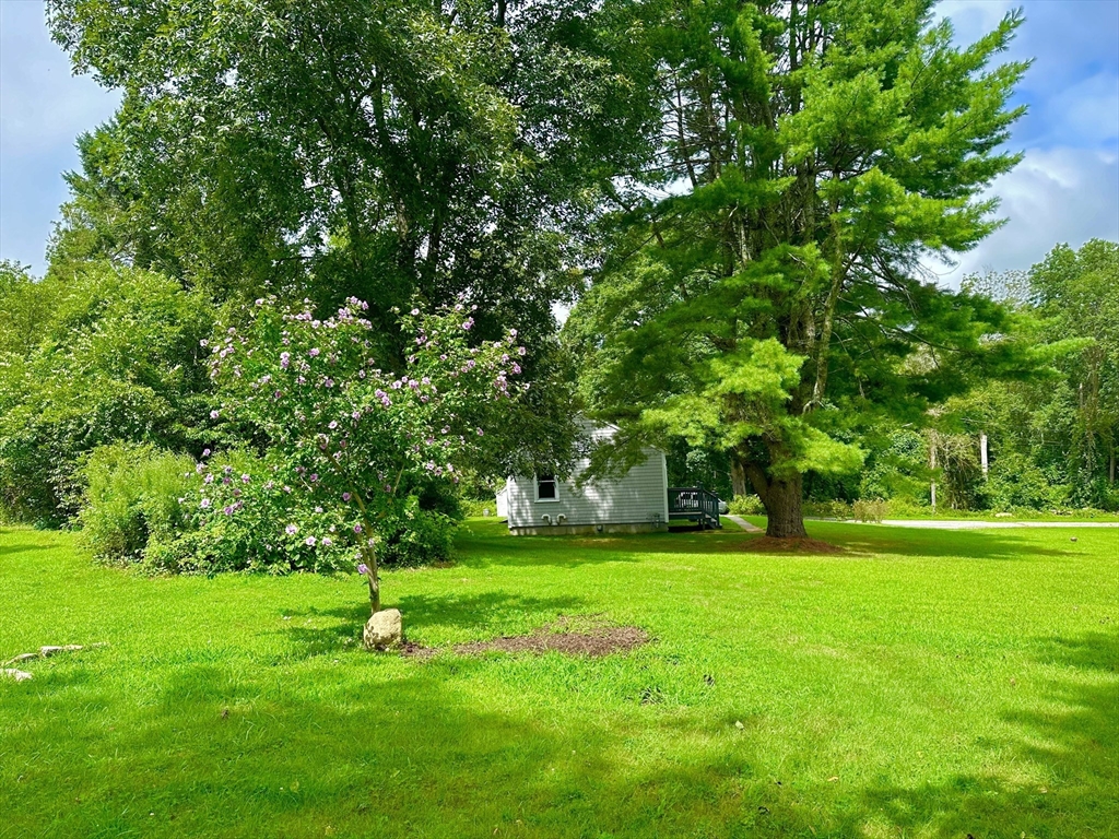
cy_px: 420
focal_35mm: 24
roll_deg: +1.5
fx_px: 776
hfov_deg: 71.6
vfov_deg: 56.8
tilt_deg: +1.8
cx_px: 560
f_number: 1.78
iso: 80
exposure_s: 1/1880
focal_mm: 6.86
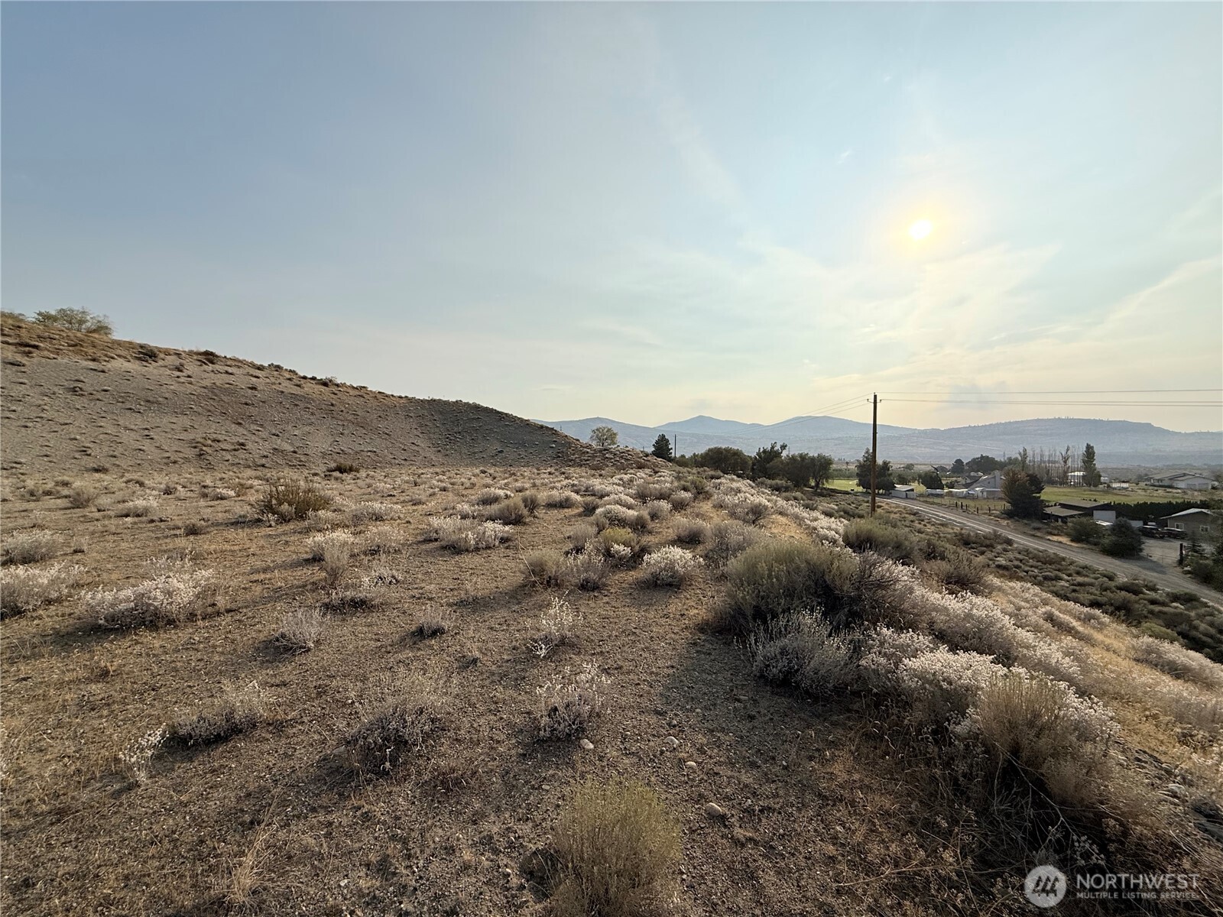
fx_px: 495
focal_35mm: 14
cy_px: 458
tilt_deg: +0.6
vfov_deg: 85.7
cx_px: 612
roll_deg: +1.2
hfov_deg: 102.1
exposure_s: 1/6173
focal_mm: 2.22
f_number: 2.2
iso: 50
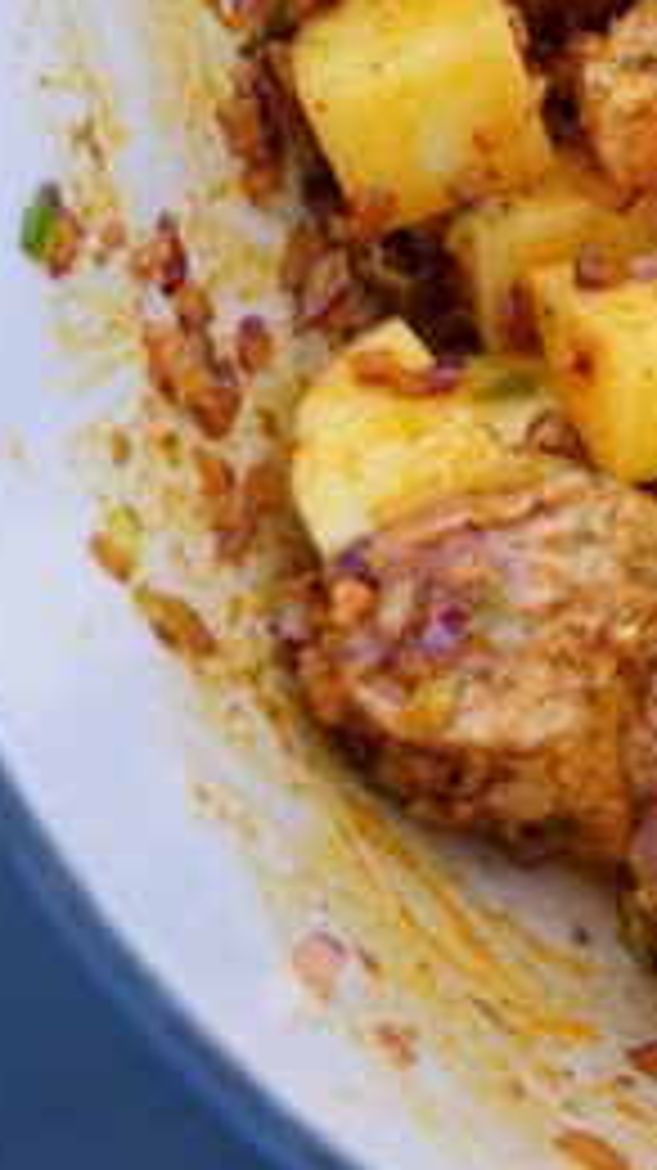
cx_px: 1408
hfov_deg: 10.6
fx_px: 3163
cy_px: 243
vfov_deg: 20.7
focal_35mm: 102
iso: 500
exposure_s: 1/60
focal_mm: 19
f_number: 3.2
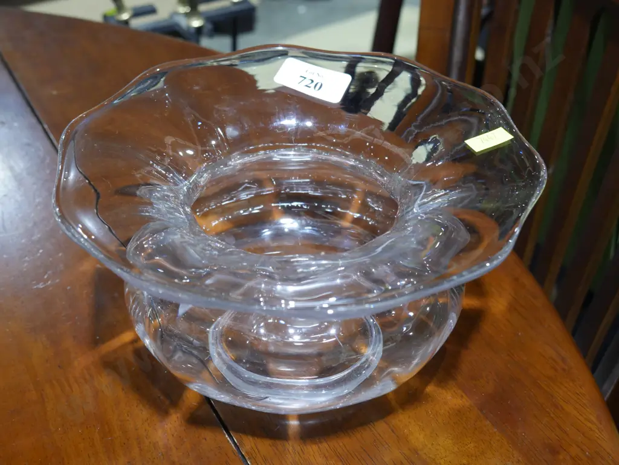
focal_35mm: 48
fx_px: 859
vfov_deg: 30.3
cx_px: 310
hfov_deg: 39.6
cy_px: 232
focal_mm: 24
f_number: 5.2
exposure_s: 1/60
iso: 1250
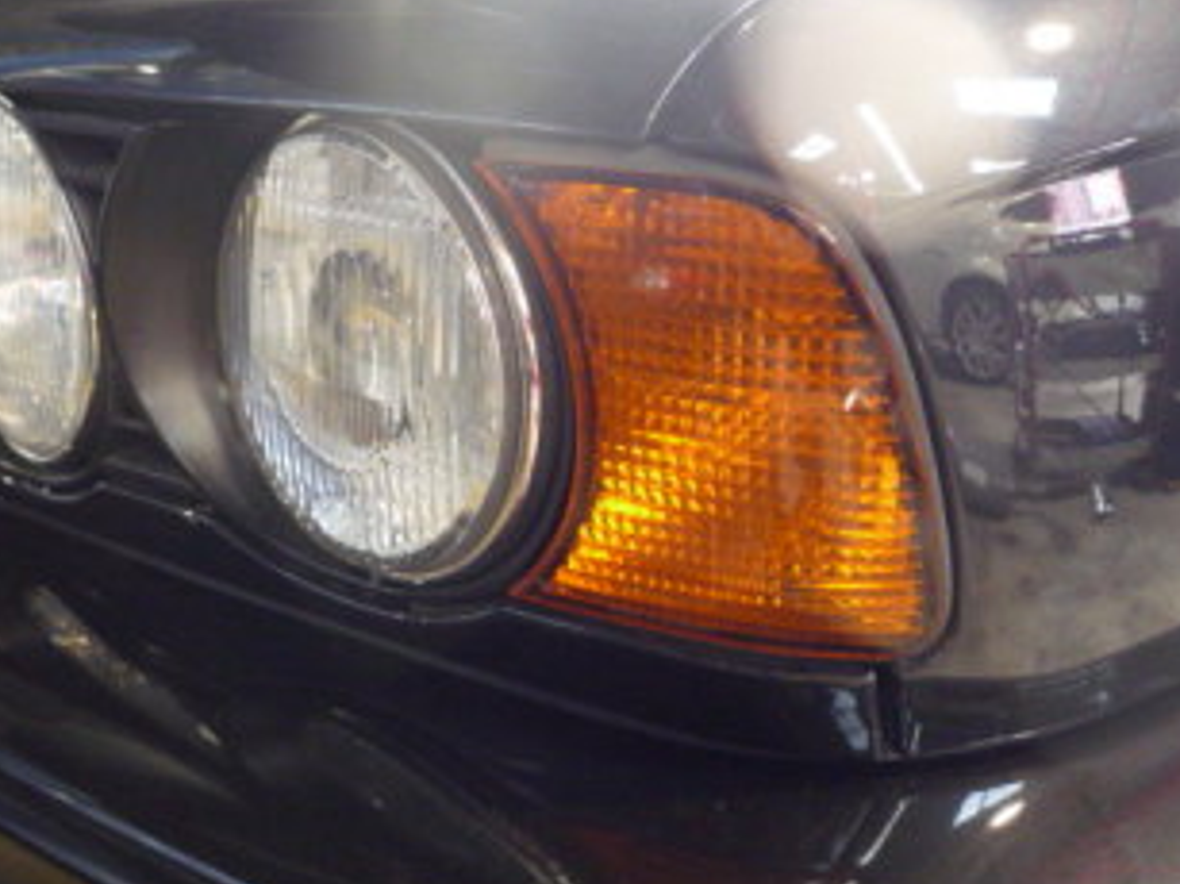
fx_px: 1193
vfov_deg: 40.5
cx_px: 427
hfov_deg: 52.0
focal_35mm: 35
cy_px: 354
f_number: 2.8
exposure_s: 1/15
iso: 400
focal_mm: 4.4
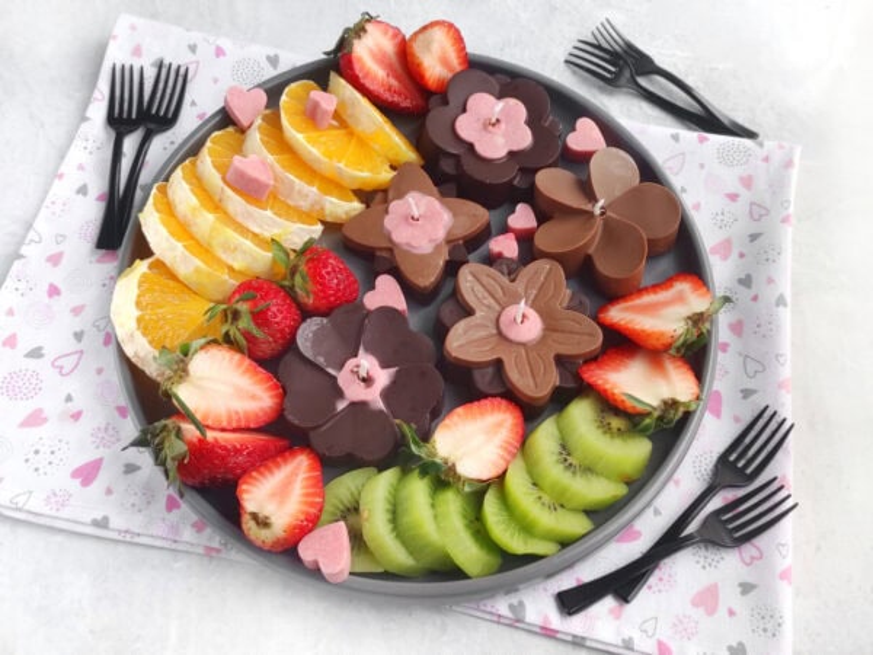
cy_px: 328
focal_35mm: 25
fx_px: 630
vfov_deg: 54.9
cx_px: 436
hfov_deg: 69.4
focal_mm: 5.4
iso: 50
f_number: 1.9
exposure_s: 1/110
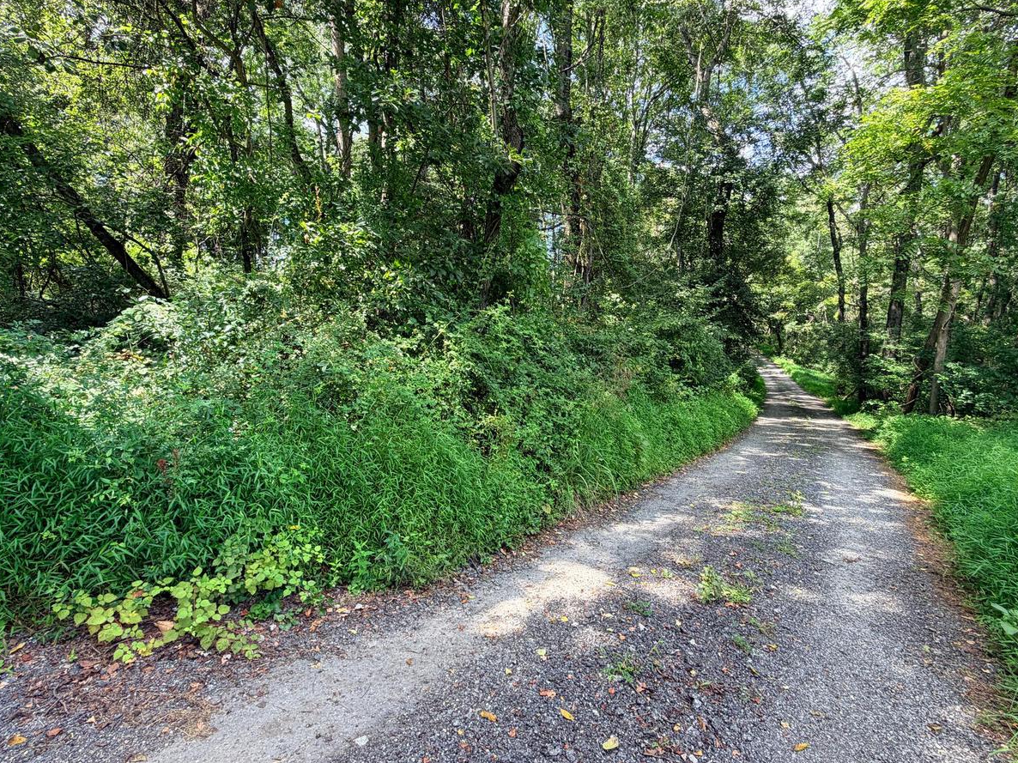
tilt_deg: -1.7
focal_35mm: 17
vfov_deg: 74.7
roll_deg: -0.7
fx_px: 500
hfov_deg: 91.0
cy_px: 363
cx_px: 512
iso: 50
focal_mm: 2.22
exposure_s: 1/121
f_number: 2.2
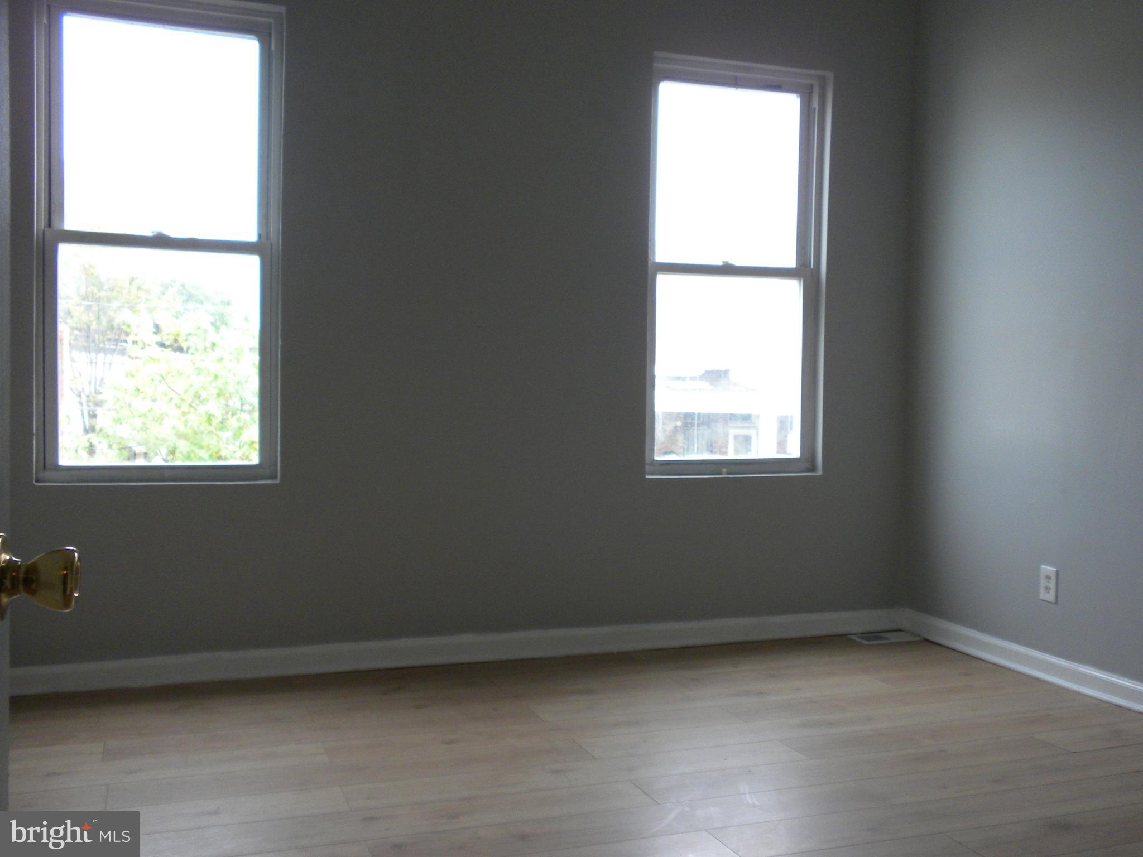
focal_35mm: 37
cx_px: 572
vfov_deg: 38.7
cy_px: 428
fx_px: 1222
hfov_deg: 50.1
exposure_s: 1/68.4
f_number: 3.5
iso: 179
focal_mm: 6.6
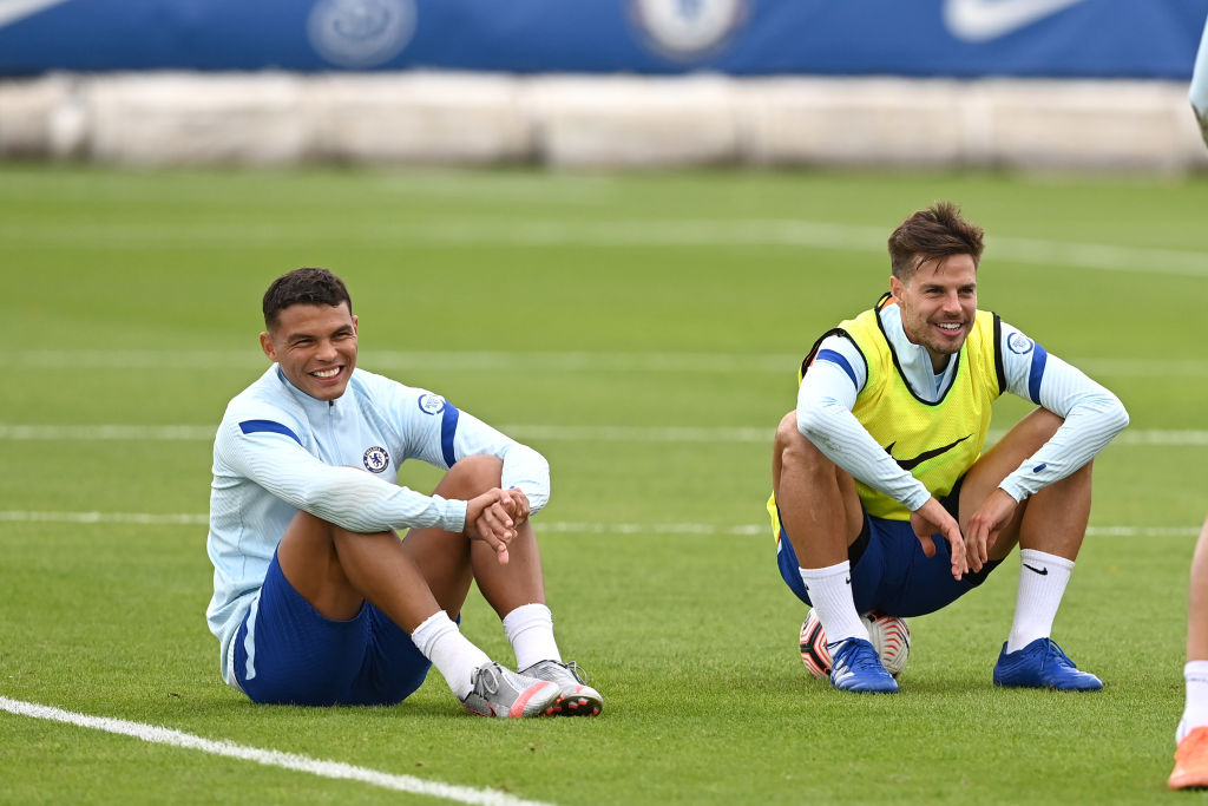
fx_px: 13423
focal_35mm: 400
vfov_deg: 3.4
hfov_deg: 5.2
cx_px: 604
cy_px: 403
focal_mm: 400
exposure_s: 1/2000
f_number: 4.5
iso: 800
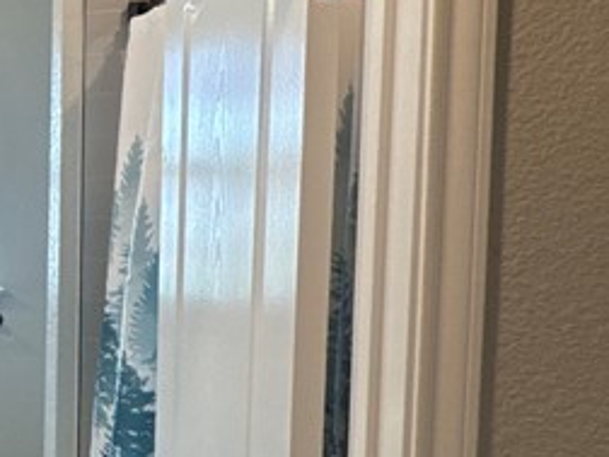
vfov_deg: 25.6
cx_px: -505
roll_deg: +1.5
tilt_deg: -4.4
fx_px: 1003
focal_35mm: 57
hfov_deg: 21.3
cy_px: 285
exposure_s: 1/60
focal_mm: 2.22
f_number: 2.2
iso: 160
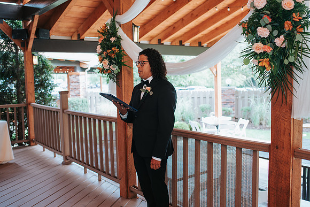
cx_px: 155
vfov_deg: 36.1
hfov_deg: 52.0
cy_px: 104
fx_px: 318
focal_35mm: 37
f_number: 3.2
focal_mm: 35
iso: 125
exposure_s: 1/125
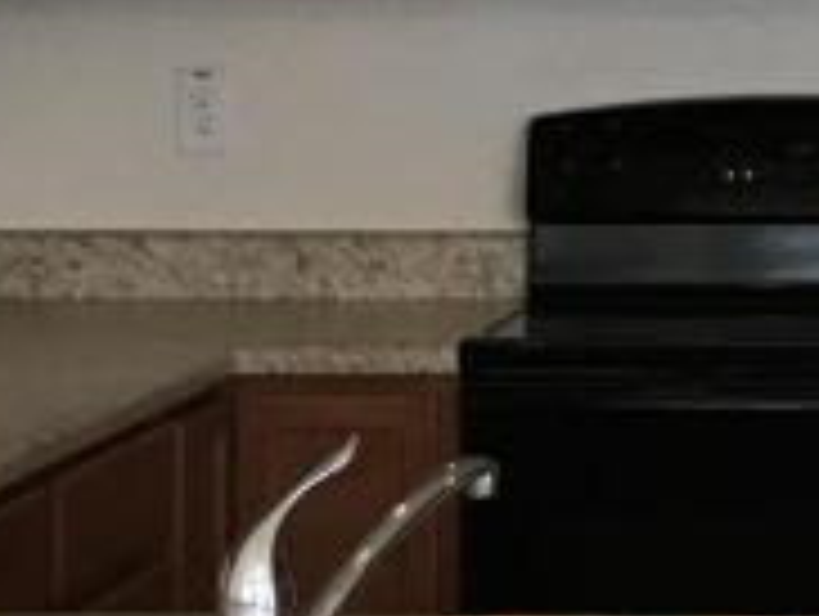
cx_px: 1089
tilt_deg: +0.0
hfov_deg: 11.7
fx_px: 3862
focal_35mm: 163
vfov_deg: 9.1
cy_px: 31
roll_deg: -0.4
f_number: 2.2
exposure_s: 1/30
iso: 40
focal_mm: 4.15
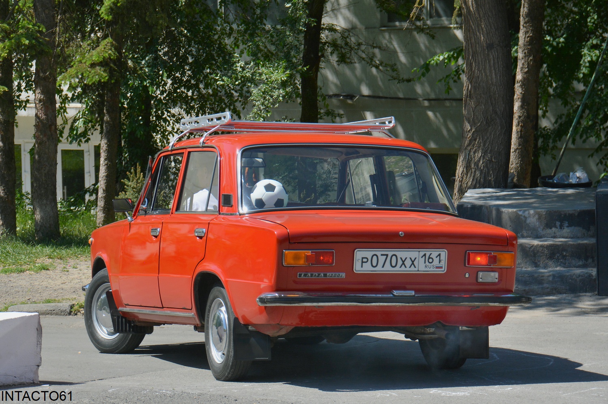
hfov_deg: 15.2
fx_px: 2278
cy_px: 202
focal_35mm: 135
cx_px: 304
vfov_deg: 10.1
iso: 400
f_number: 6.3
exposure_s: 1/1600
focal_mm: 90
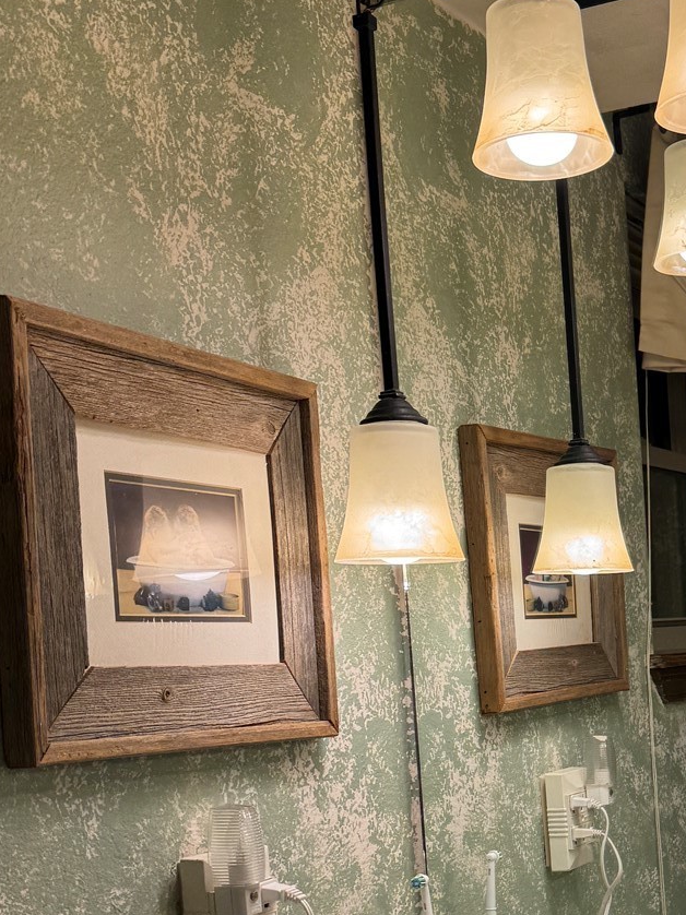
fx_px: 1454
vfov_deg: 33.8
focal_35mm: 55
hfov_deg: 25.8
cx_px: 607
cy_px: 742
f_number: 1.78
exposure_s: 1/220
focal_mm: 6.76
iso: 64
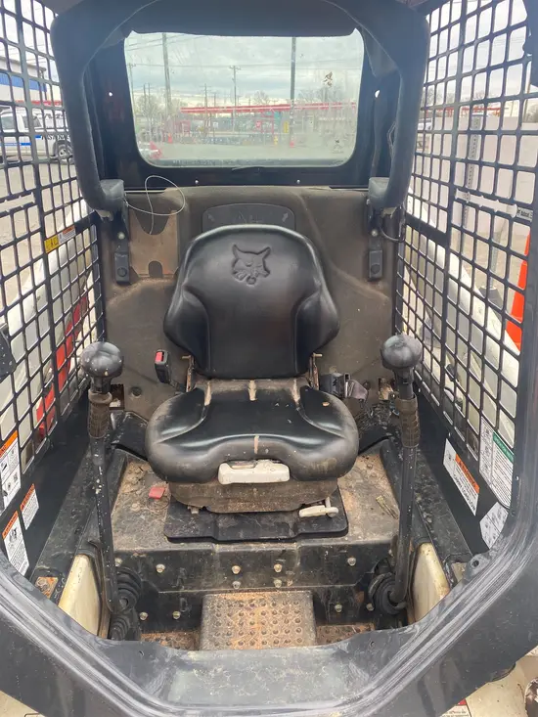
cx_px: 269
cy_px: 358
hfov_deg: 53.1
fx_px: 539
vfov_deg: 67.3
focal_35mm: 26
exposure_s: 1/122
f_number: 1.8
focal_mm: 4.25
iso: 50
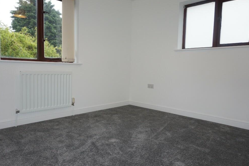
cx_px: 124
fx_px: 173
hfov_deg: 71.5
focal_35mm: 25
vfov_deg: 51.2
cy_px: 84
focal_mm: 16
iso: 500
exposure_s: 1/60
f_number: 4
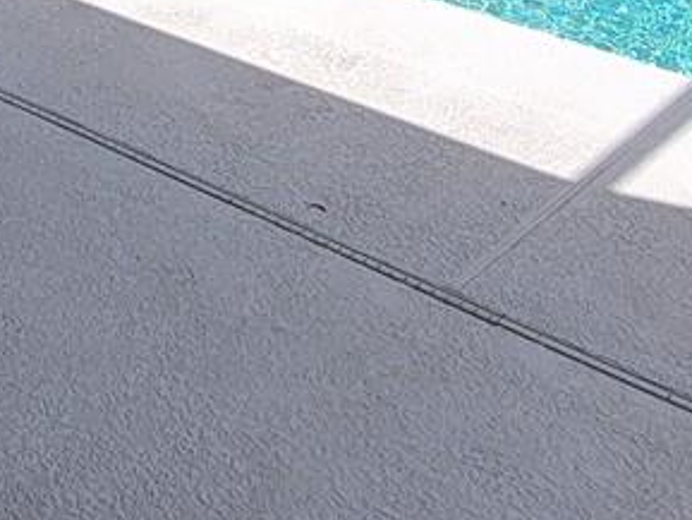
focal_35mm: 72
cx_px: -151
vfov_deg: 15.4
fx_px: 1440
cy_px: -585
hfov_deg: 24.4
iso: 50
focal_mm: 2.2
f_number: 2.2
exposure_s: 1/843
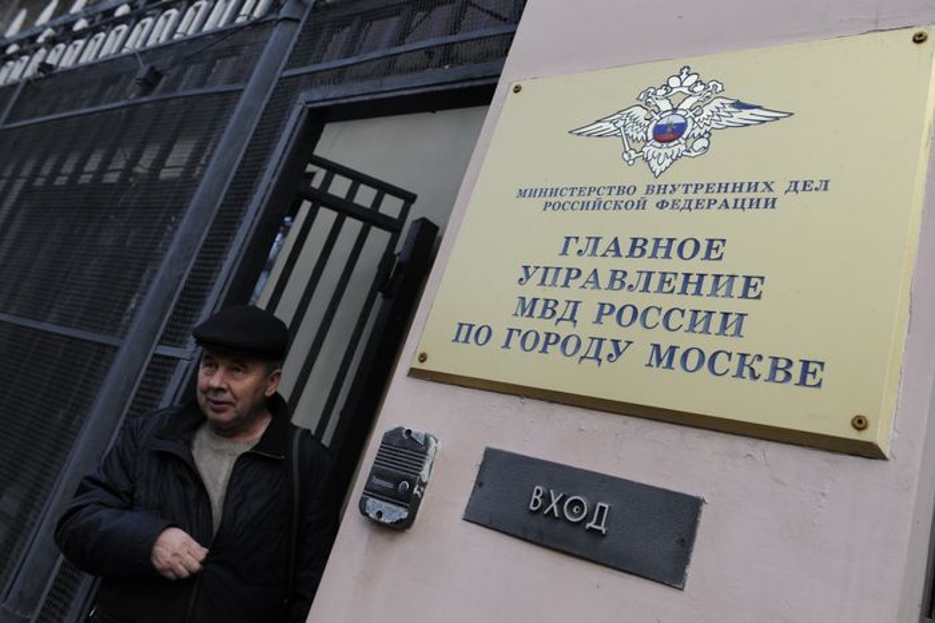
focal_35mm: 29
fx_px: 753
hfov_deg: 63.7
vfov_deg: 44.9
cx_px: 468
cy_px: 312
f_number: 5
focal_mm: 29
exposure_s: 1/320
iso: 320
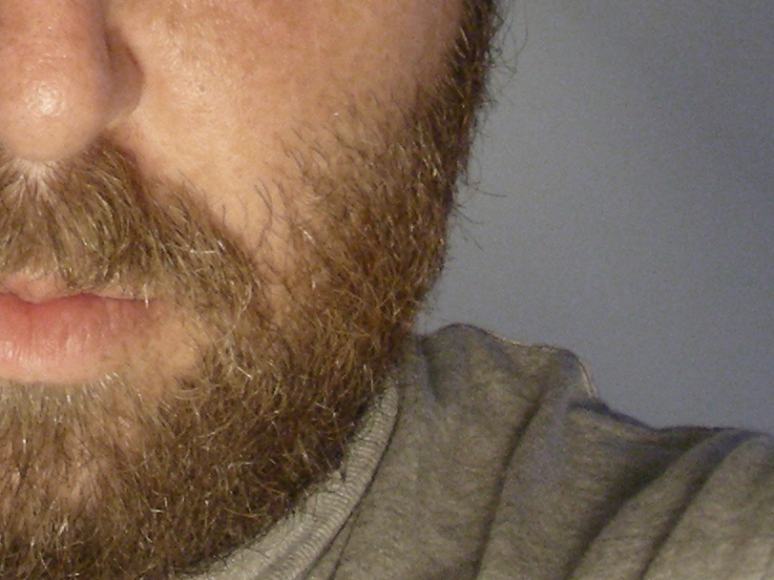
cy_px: -196
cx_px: -11
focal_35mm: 132
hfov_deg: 14.7
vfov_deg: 10.9
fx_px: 2951
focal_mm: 6.3
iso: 200
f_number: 3.5
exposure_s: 1/6.1
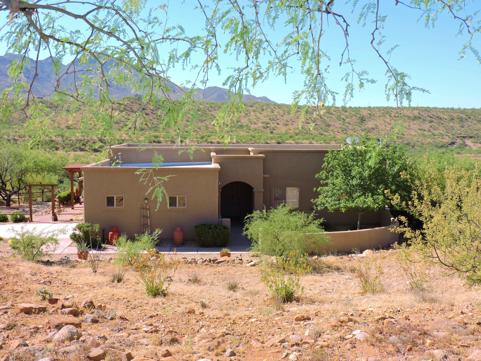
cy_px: 180
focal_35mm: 40
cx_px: 240
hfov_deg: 46.8
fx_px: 556
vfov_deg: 36.0
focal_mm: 7.1
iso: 160
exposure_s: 1/1000
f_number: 3.3
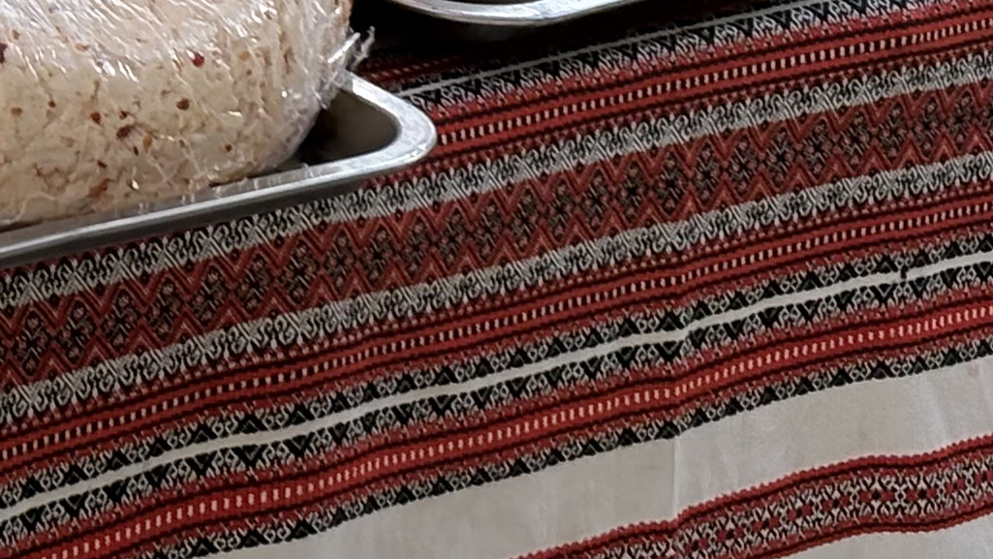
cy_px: -755
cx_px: -447
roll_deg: +0.5
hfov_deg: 9.5
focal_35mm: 221
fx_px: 5820
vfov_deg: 5.3
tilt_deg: -10.0
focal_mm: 5.96
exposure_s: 1/1241
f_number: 1.6
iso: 50
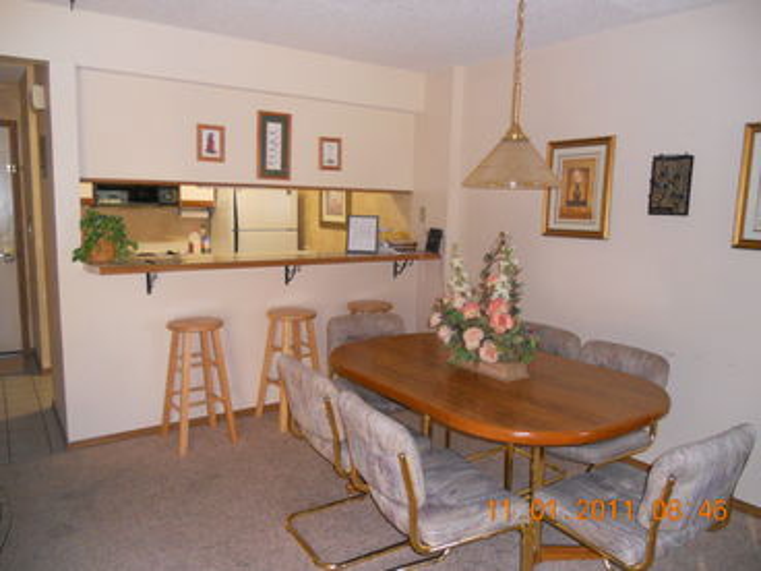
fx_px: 594
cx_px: 380
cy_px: 286
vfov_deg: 51.4
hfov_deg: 65.3
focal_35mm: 27
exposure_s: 1/25
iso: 320
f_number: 3.2
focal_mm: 4.9
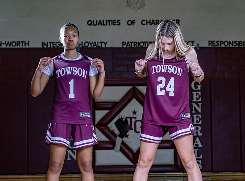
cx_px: 159
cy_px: 75
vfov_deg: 12.4
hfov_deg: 16.7
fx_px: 831
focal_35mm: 118
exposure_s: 1/200
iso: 160
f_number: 5
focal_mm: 94
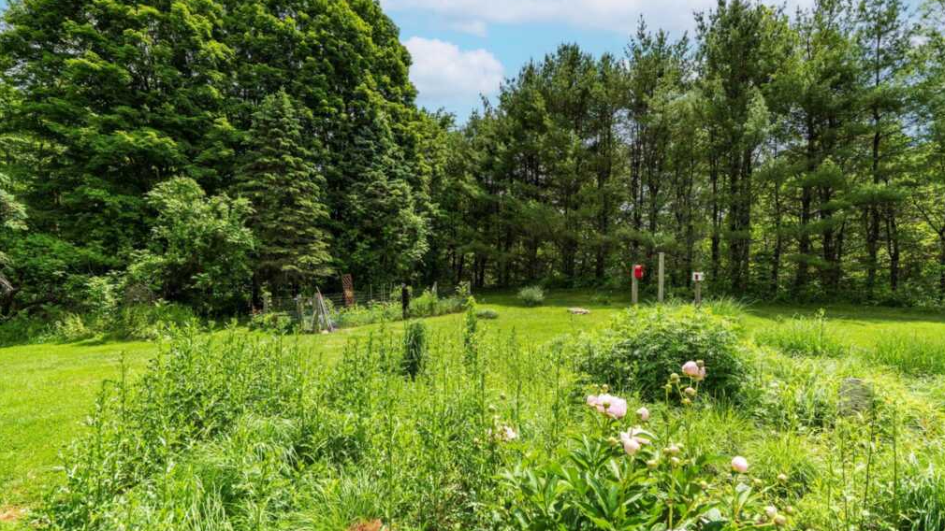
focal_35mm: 17
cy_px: 289
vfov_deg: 63.8
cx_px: 477
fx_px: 426
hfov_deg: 95.9
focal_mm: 16
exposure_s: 1/320
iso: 400
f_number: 9
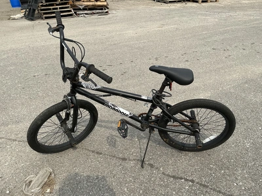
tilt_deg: -29.9
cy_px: 98
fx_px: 212
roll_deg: +0.6
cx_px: 131
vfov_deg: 49.7
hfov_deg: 63.4
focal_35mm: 28
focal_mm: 3
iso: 25
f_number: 1.8
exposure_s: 1/1377
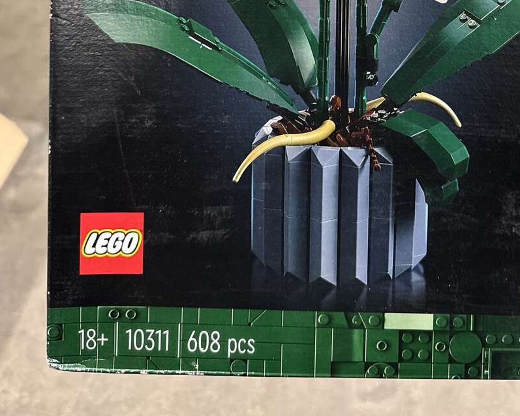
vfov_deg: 28.3
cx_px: 364
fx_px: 724
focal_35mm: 47
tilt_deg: -27.1
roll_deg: +2.0
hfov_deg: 38.9
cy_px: -74
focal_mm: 6.76
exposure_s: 1/50
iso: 320
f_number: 1.78
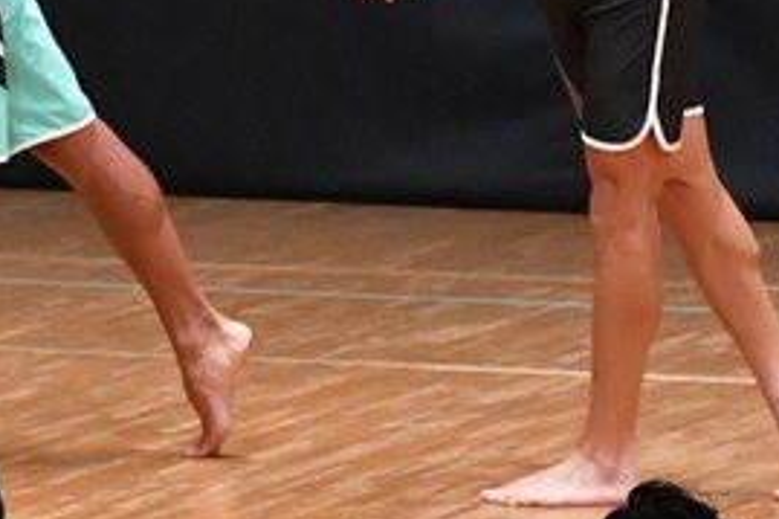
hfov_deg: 2.8
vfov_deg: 1.9
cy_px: -61
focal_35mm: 734
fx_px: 15873
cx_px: 465
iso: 8000
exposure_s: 1/400
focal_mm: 170
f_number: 5.6
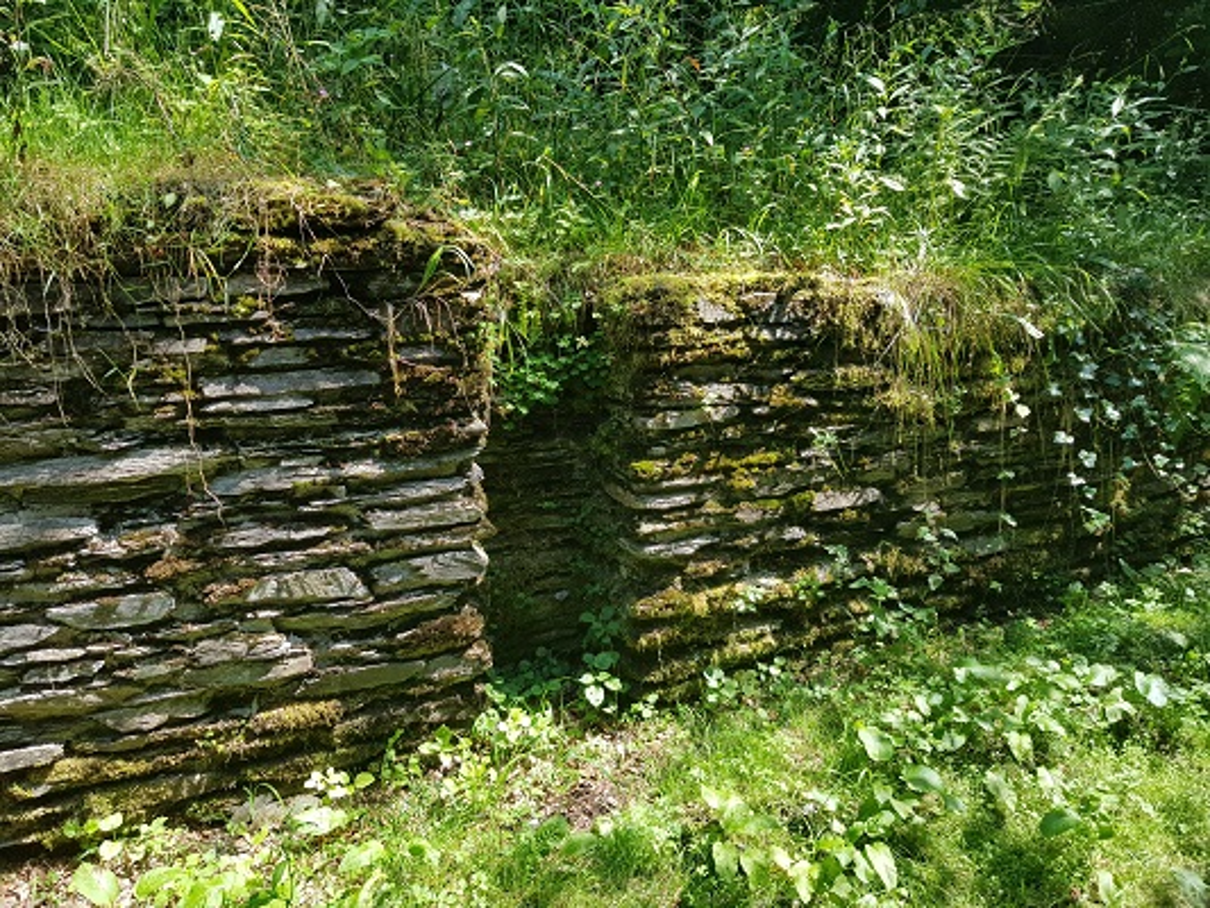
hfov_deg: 67.3
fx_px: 909
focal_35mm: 26
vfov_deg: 53.1
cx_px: 605
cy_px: 454
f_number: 1.7
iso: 40
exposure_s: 1/408
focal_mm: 4.2
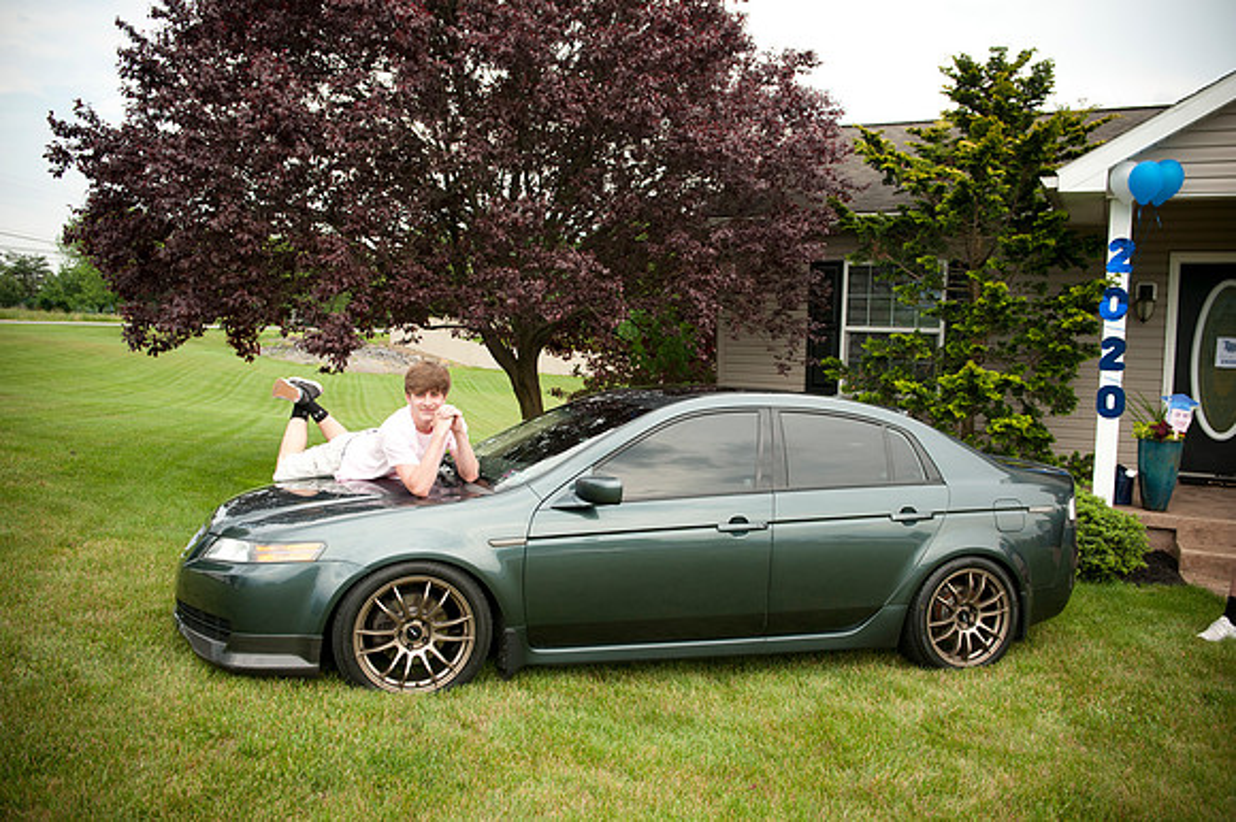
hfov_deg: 63.7
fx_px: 995
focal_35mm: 29
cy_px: 411
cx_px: 618
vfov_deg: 44.9
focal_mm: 29
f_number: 4.5
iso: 500
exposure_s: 1/640
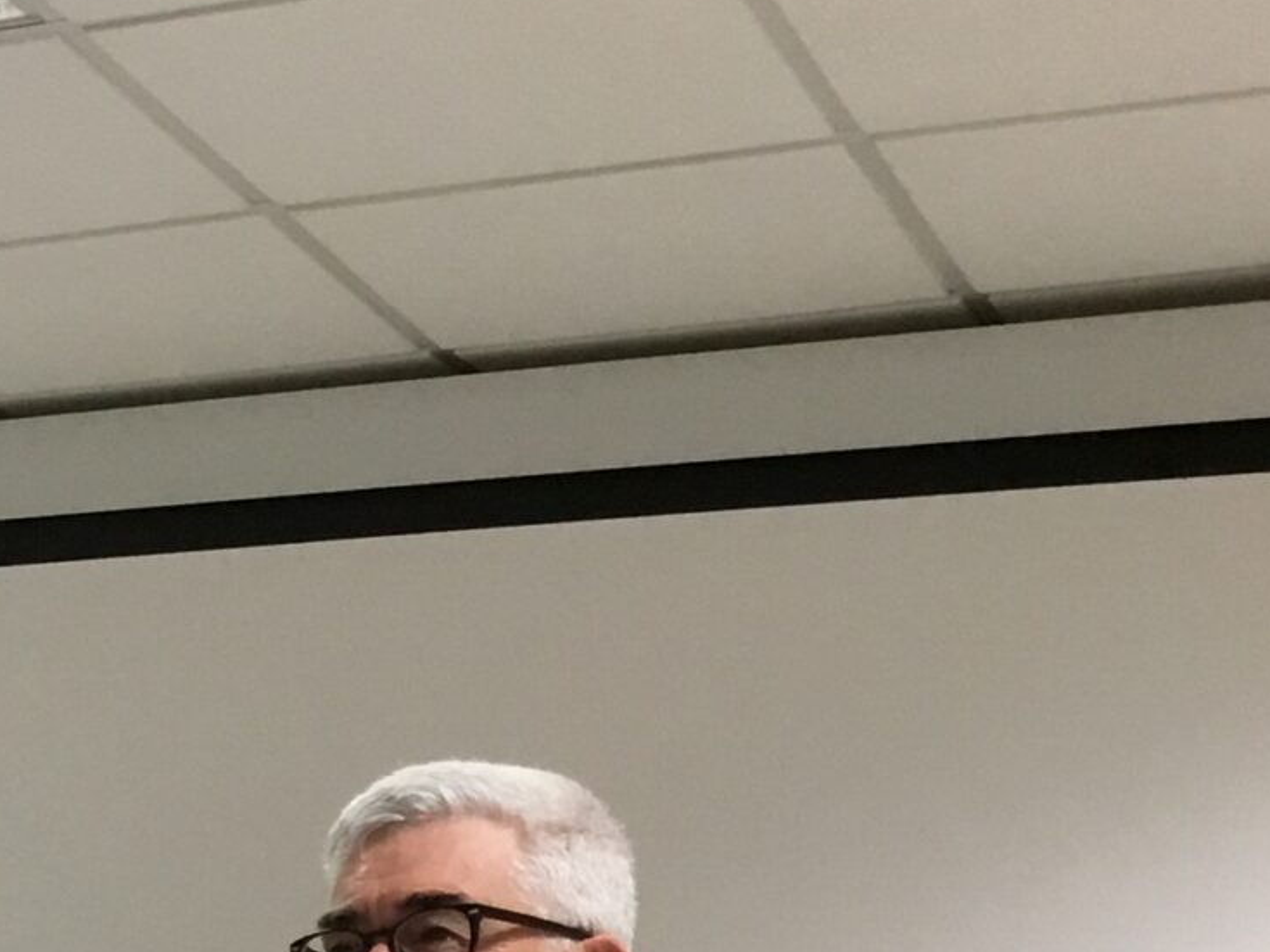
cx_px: -755
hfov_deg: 16.3
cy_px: 1467
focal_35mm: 108
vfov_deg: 12.9
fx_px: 3962
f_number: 2.4
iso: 64
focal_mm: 3.3
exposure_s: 1/33
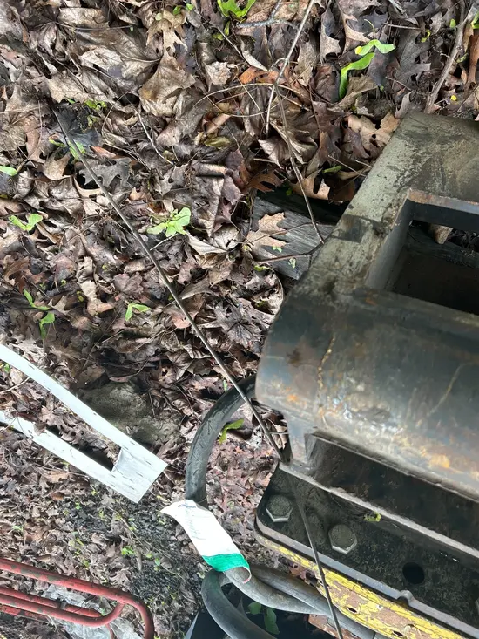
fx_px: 480
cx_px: 240
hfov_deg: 53.1
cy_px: 320
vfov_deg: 67.3
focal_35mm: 26
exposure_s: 1/121
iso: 40
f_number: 1.5
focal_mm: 5.7
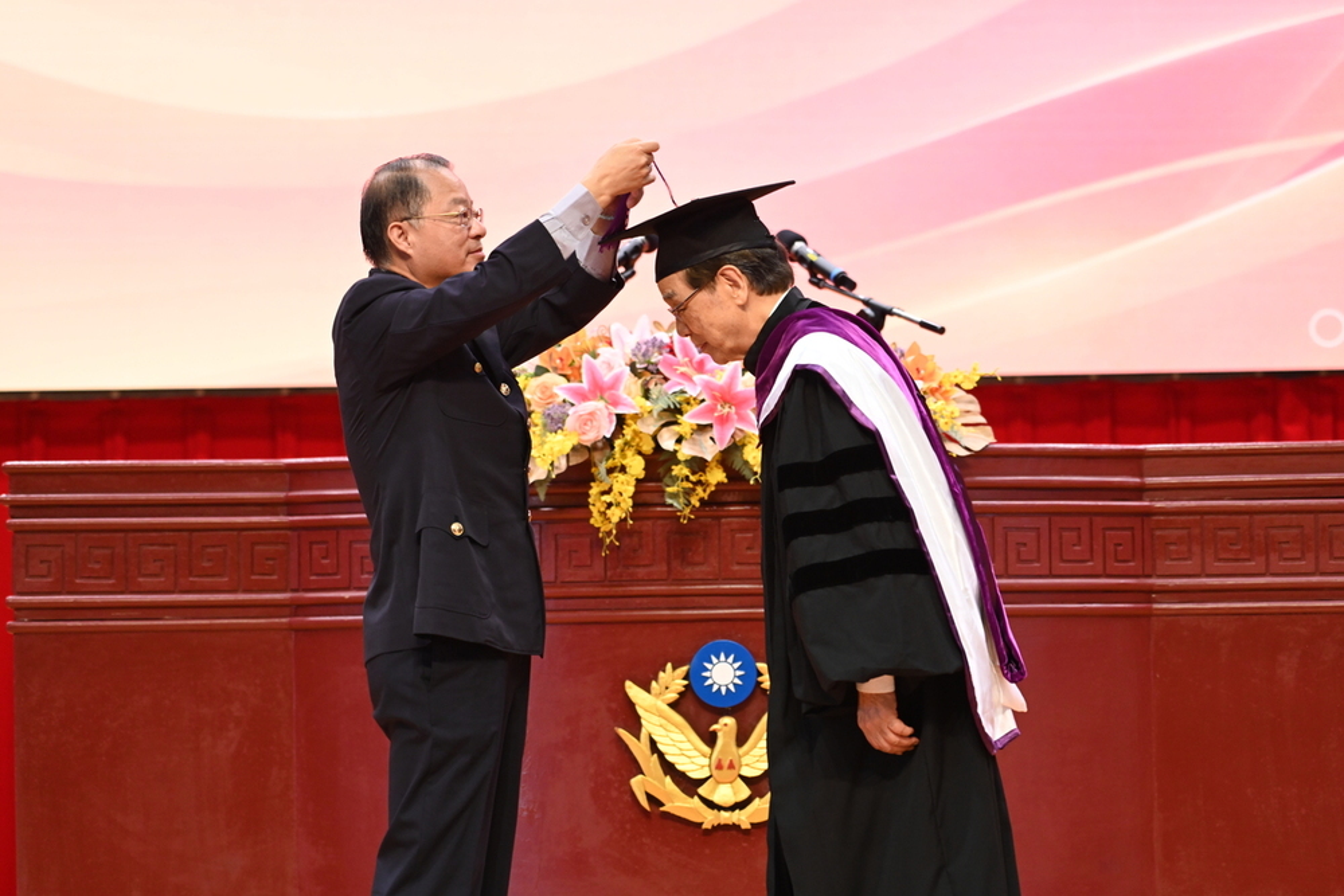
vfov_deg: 6.0
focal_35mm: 230
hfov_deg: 8.9
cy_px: 448
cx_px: 672
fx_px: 8587
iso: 2000
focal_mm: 230
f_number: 5.6
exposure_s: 1/125
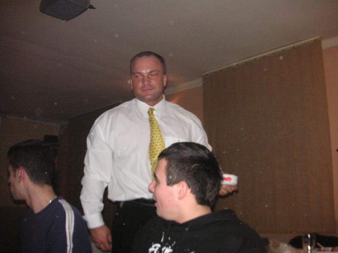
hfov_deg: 50.1
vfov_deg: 38.7
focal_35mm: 37
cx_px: 169
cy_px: 126
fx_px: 361
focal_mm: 6.1
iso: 160
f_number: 2.8
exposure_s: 1/45
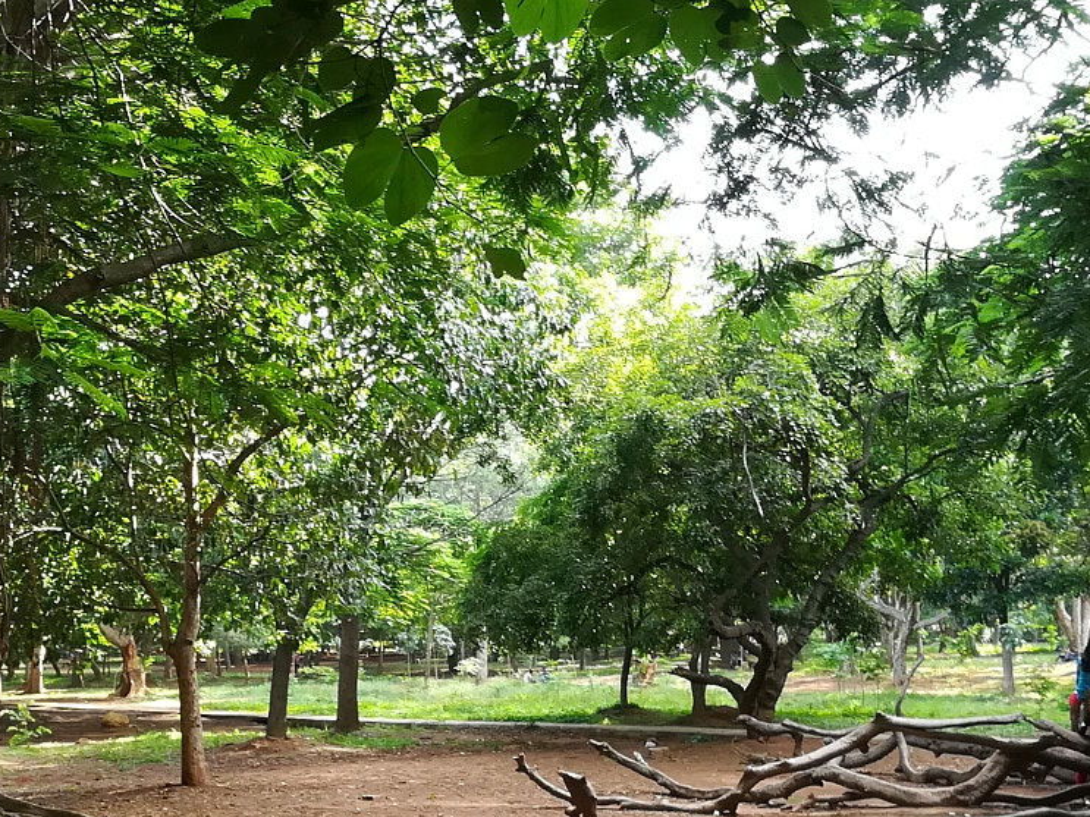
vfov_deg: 25.7
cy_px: 644
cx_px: 436
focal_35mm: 56
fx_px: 1763
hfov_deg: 34.2
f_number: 2.2
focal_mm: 3.83
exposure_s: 1/60
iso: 80
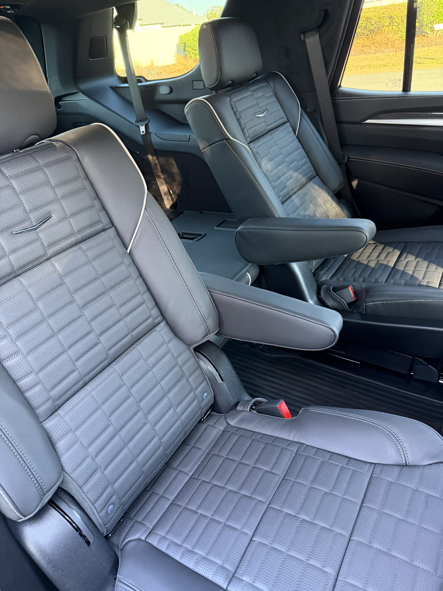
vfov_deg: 71.6
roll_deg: +5.9
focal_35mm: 24
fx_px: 410
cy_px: 296
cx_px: 222
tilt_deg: -32.1
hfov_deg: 56.8
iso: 640
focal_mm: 6.76
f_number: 1.78
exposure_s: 1/60
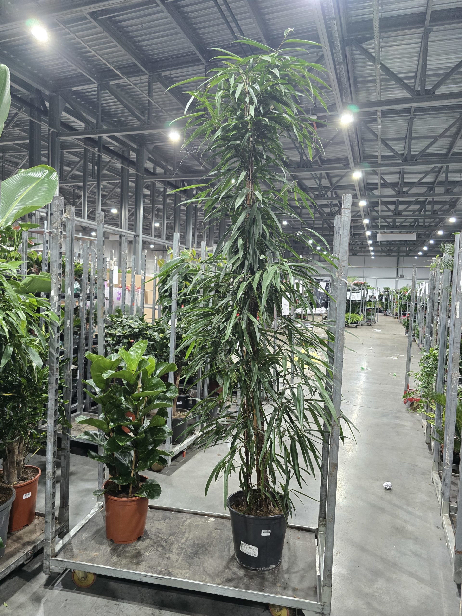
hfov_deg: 58.9
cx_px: 231
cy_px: 308
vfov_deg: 73.9
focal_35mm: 23
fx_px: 409
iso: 640
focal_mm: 6.3
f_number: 1.7
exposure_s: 1/100
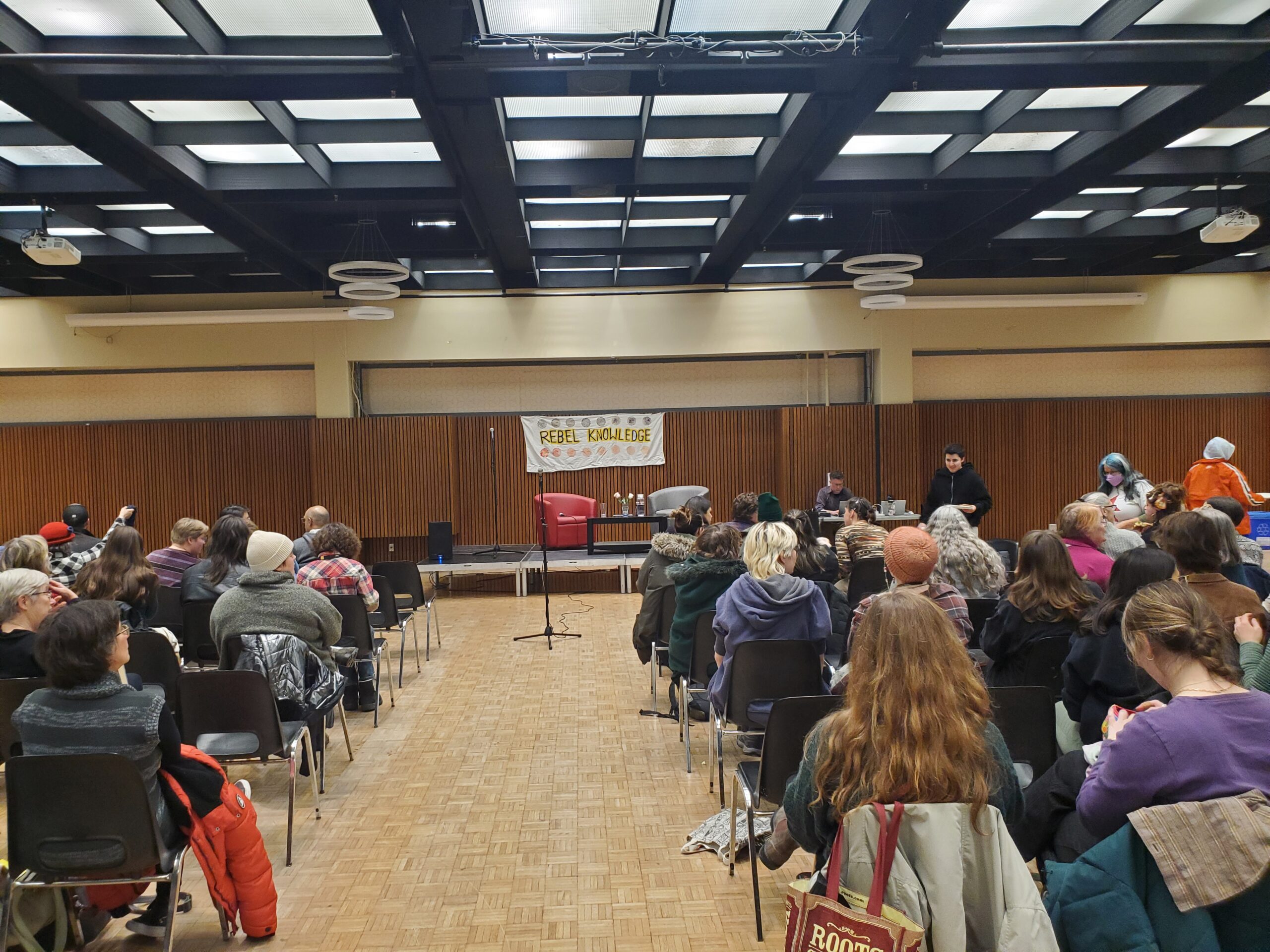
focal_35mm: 26
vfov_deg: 53.1
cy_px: 476
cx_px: 635
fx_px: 954
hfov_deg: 67.3
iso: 320
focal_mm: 4.3
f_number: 2.4
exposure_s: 1/40
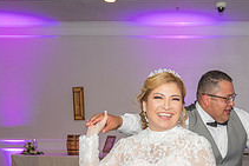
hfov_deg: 30.1
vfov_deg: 19.5
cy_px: 197
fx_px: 457
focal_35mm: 66
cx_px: 177
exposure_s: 1/100
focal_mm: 24
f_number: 2.8
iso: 800
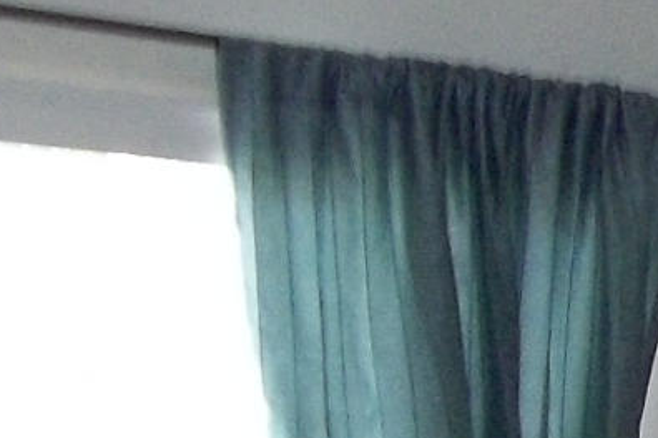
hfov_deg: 8.0
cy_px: 1020
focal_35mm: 224
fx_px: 4094
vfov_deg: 5.9
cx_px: 1952
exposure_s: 1/30
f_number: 2.9
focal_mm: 5.7
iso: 160
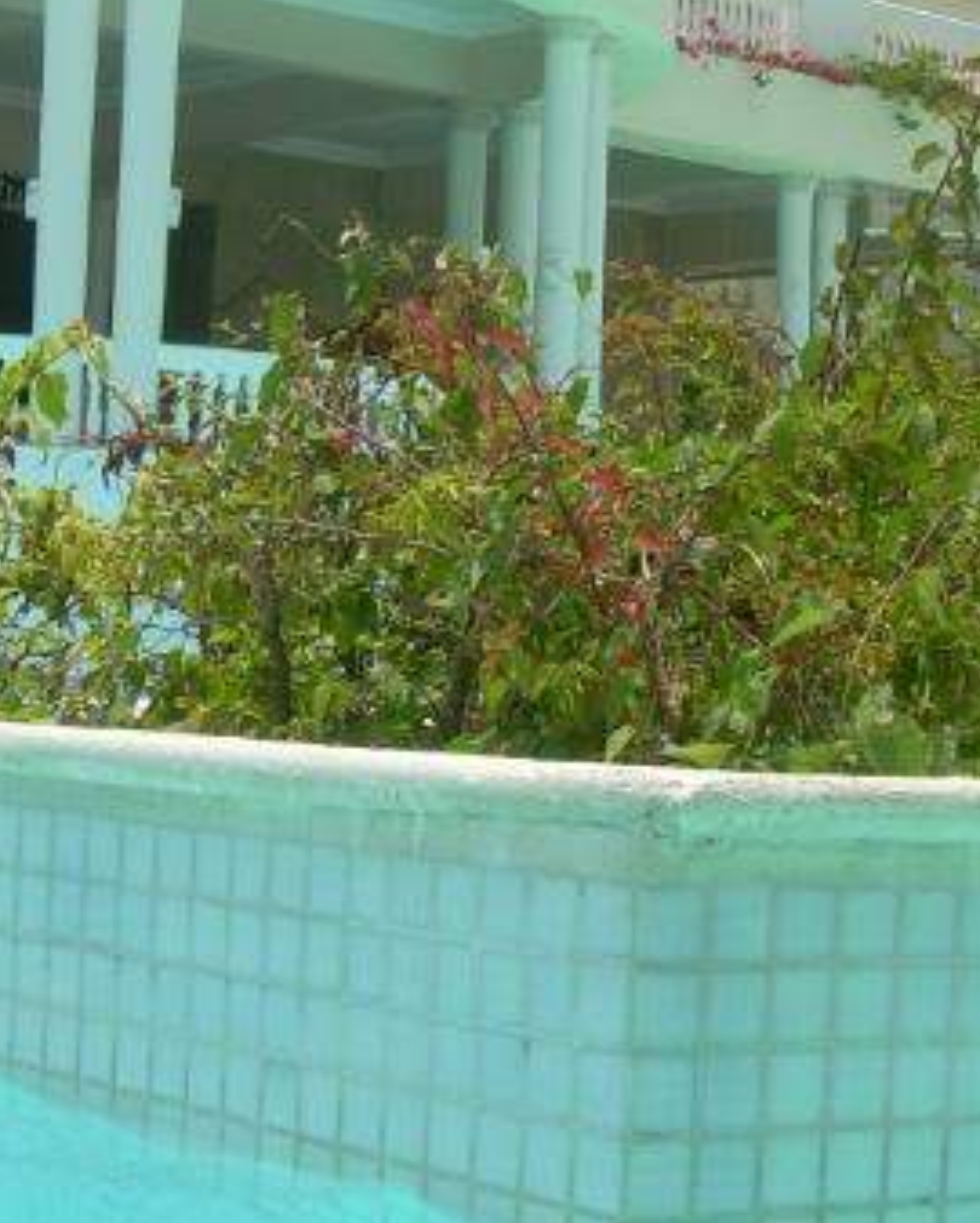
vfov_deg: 21.4
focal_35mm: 88
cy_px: 185
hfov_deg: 17.5
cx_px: 370
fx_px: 3188
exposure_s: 1/594
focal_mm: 6.3
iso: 50
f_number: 4.6
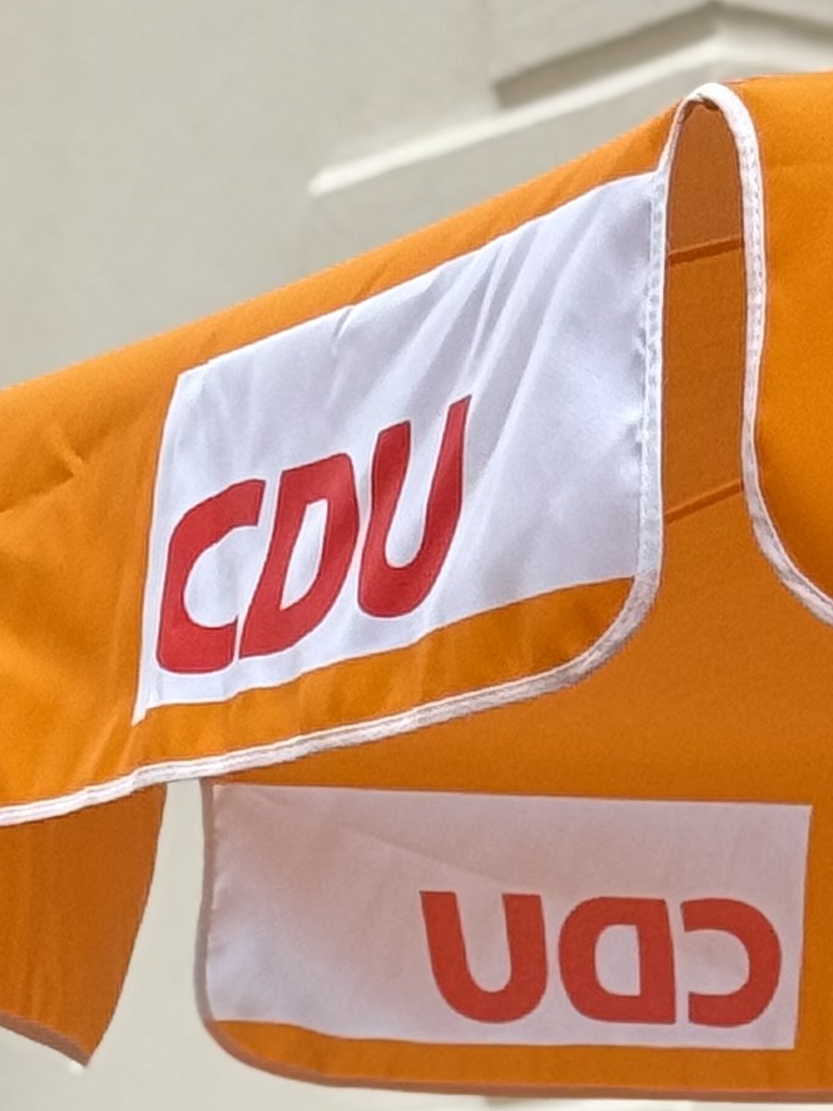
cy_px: 1779
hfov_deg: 6.8
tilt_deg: -0.4
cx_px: -175
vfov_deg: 8.9
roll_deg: -1.2
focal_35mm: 216
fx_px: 6930
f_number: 1.78
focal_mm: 6.76
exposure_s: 1/354
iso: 80
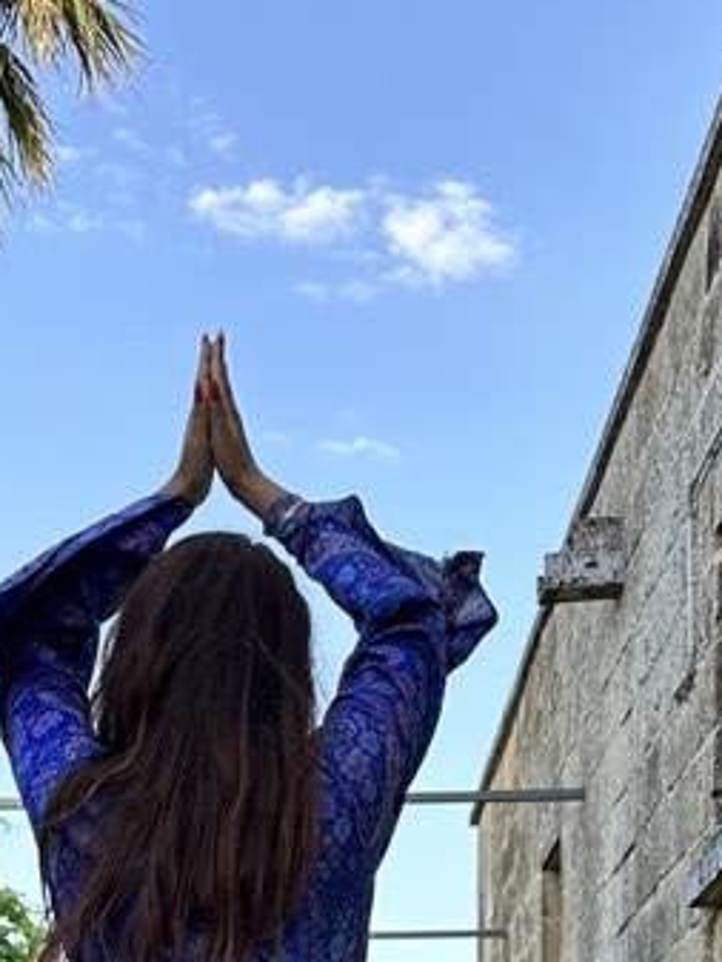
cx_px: 188
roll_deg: +0.0
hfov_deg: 19.8
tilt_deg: -0.3
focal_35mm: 74
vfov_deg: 22.4
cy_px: 1373
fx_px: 2057
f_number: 1.78
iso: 80
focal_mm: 6.86
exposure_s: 1/535
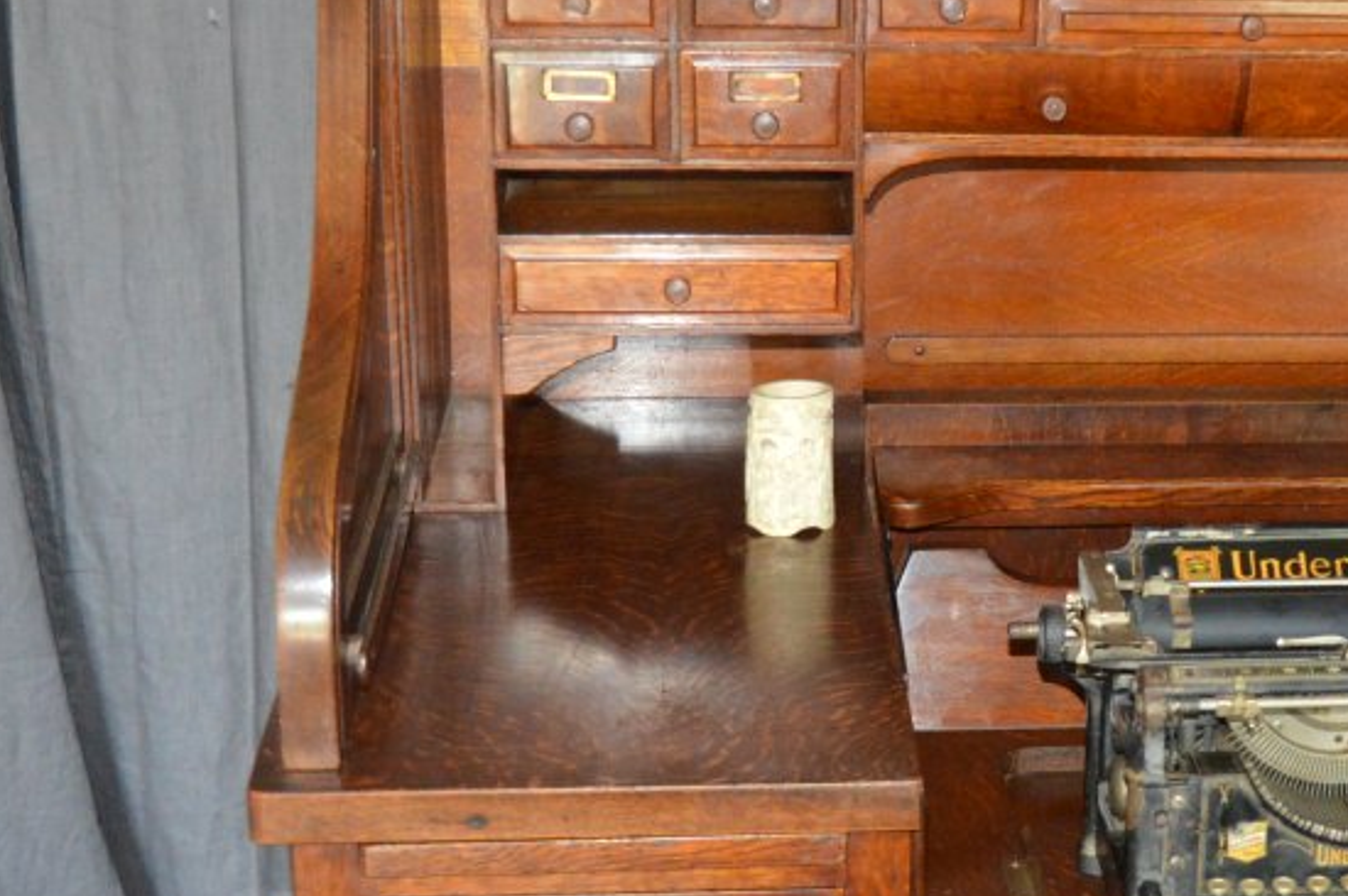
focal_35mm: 72
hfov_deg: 27.6
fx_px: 2694
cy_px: 455
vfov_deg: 18.9
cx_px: 1066
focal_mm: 22
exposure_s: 1/60
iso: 2500
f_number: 3.5
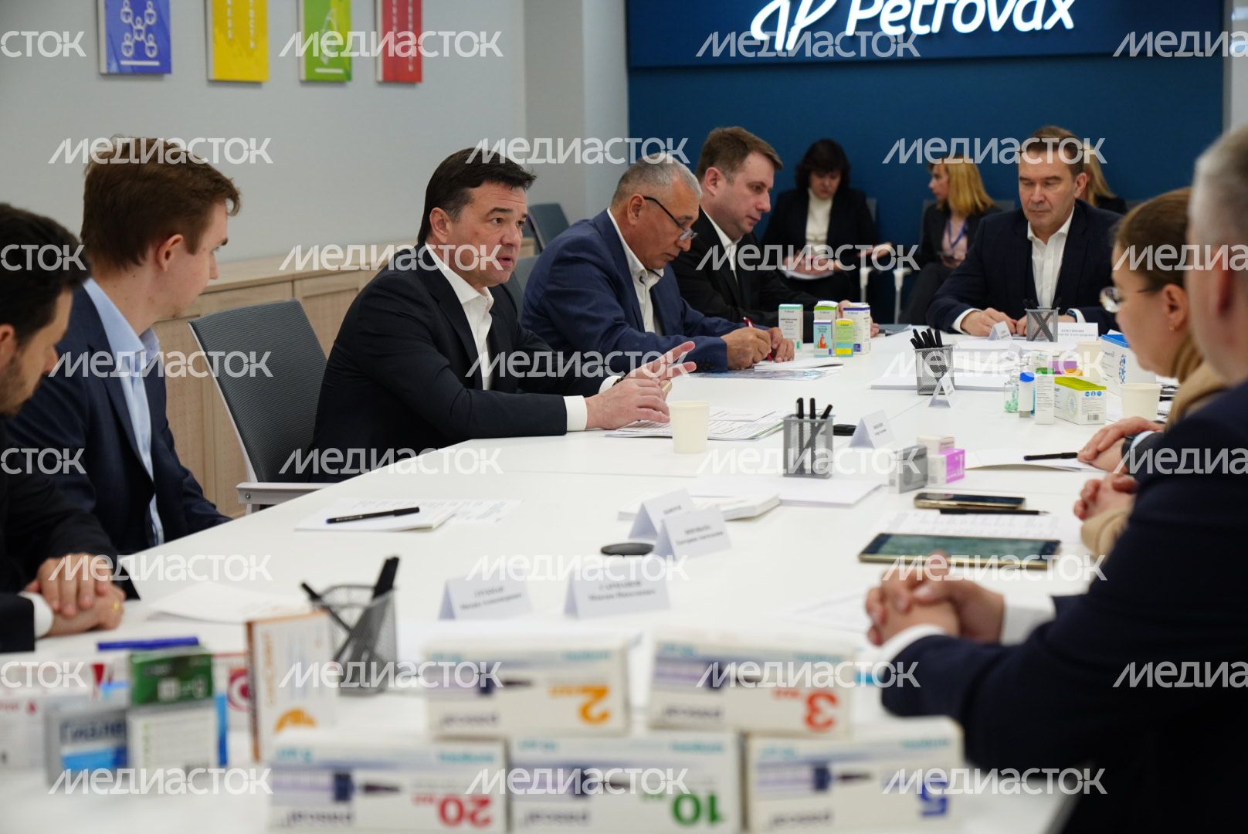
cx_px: 624
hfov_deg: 30.9
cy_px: 417
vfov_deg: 21.0
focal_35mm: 65
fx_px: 2255
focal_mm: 65
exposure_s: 1/500
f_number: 4
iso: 2000
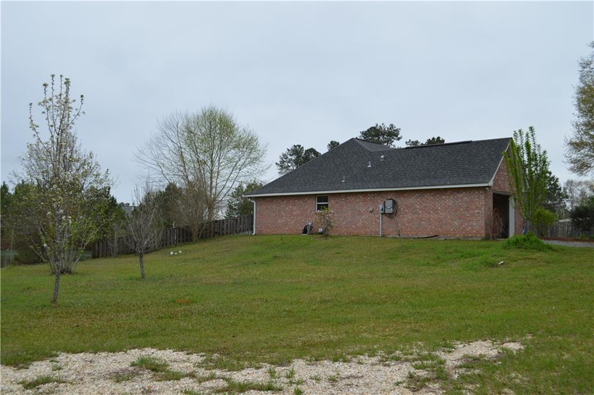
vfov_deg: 36.8
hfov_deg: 53.2
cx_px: 297
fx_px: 593
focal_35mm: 36
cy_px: 198
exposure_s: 1/320
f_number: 6.3
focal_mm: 24
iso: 100
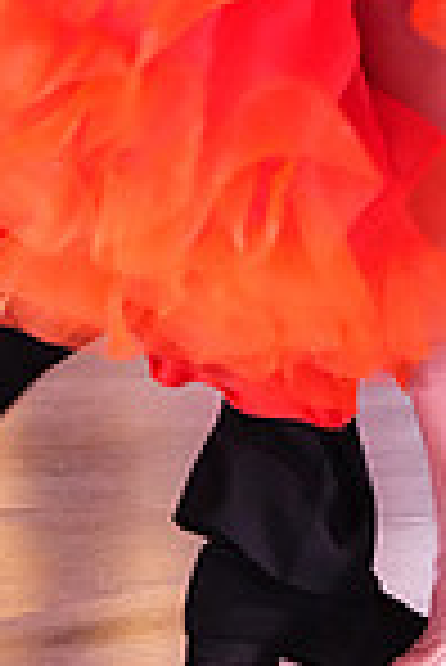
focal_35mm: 411
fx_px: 7619
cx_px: 318
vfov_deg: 5.0
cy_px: -477
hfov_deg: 3.4
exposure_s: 1/400
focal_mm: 105
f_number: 5
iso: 8000
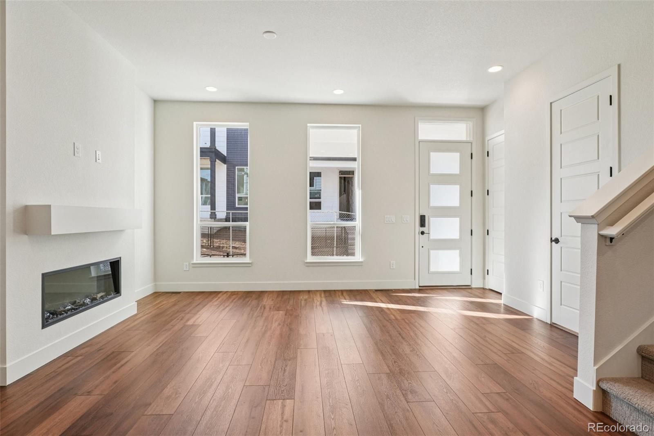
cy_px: 218
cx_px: 327
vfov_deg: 72.0
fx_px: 300
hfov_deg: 95.0
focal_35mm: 16
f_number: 8
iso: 100
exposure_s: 1/30
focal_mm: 11
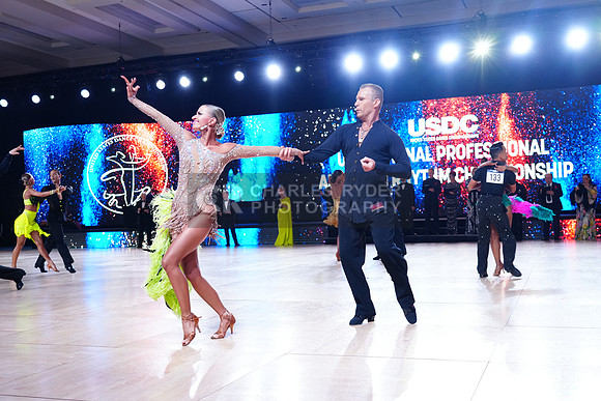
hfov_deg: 49.5
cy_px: 200
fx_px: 651
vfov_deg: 34.2
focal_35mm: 39
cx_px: 300
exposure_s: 1/500
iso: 2000
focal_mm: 39
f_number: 4.5
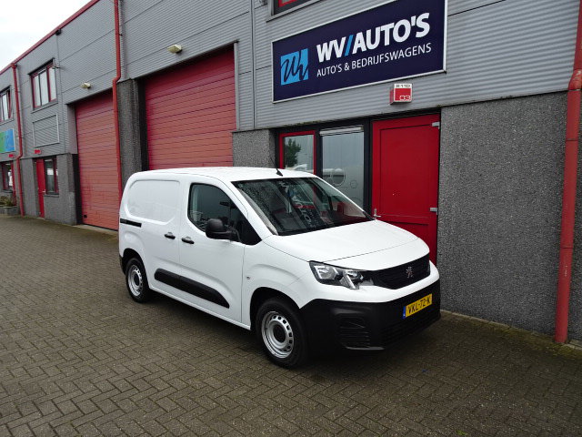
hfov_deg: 71.6
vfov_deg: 56.8
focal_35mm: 24
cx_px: 291
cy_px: 218
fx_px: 404
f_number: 3.5
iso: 80
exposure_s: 1/320
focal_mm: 4.25
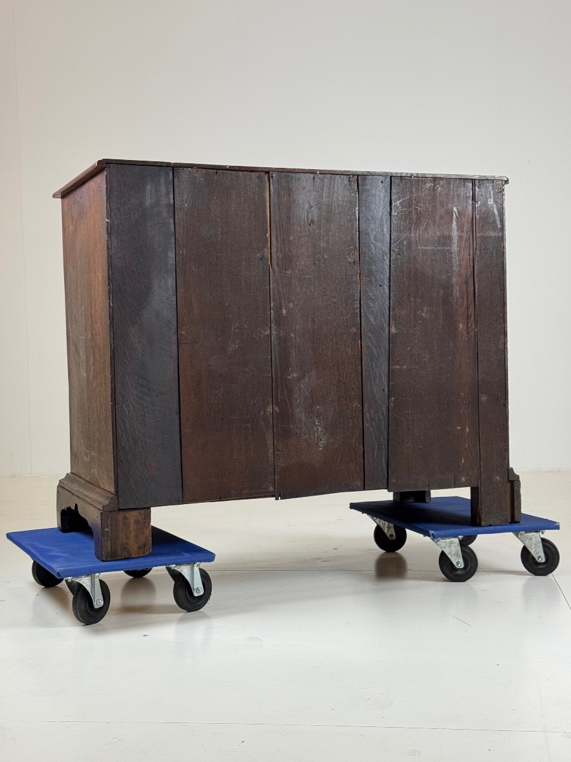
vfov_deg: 38.9
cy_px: 377
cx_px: 285
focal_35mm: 49
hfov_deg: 29.7
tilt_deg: -1.9
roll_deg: +1.4
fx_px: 1078
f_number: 1.78
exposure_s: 1/50
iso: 80
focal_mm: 6.76
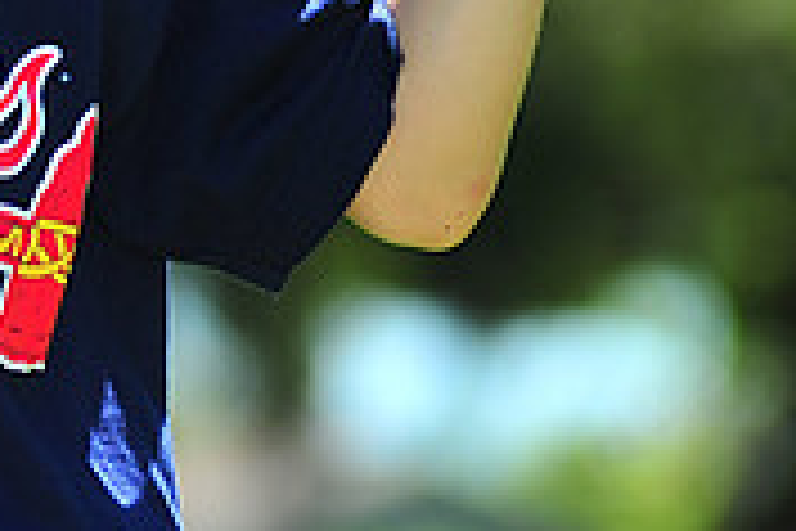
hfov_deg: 3.5
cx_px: -130
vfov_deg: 2.3
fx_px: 13067
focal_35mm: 591
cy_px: -324
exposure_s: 1/800
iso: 200
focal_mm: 180
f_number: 5
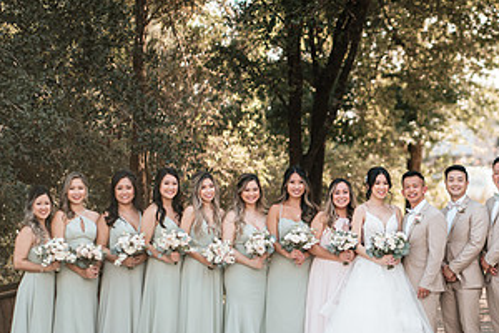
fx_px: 2287
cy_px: 187
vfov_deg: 8.3
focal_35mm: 165
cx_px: 432
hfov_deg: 12.4
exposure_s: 1/800
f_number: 1.8
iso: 100
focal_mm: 85
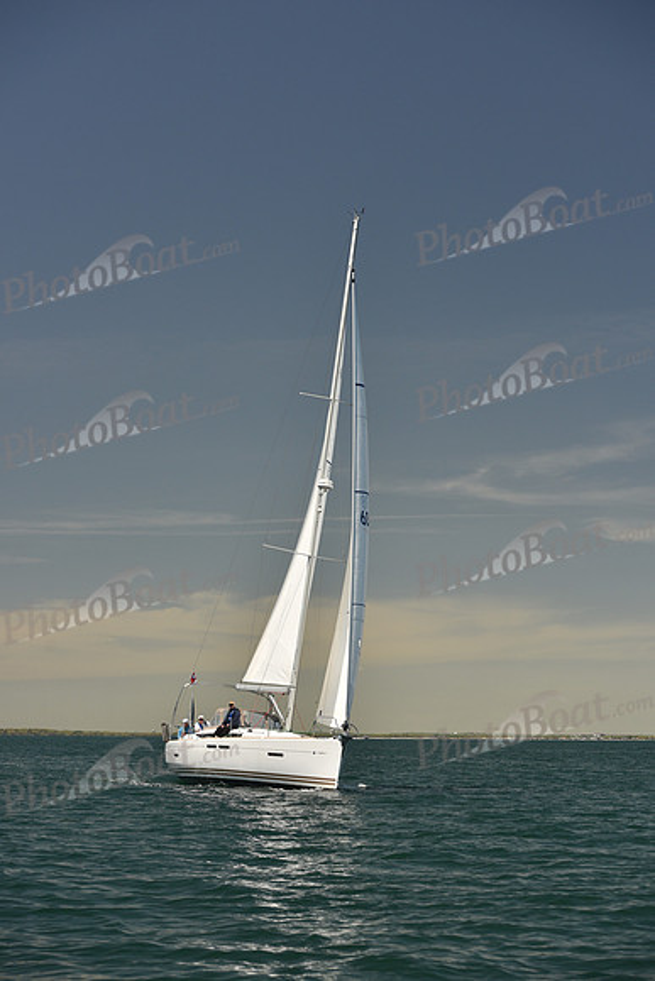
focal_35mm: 70
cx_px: 328
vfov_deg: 28.8
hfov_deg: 19.5
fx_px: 1909
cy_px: 490
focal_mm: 70
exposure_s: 1/800
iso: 250
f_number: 5.6
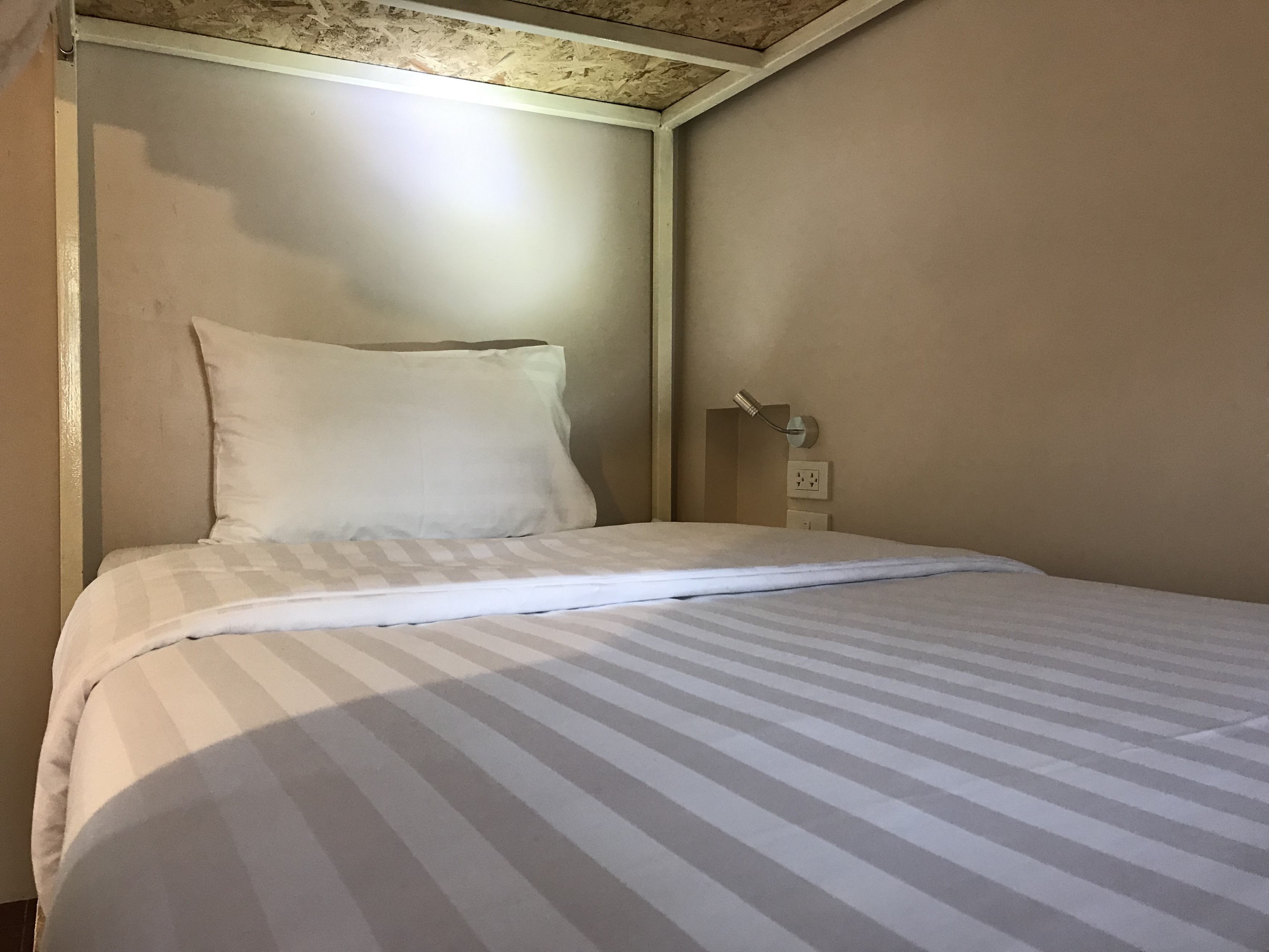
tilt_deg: -1.1
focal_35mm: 28
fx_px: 1026
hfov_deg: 63.4
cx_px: 634
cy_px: 476
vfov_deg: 49.7
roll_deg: -0.6
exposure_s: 1/25
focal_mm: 3.99
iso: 40
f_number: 1.8
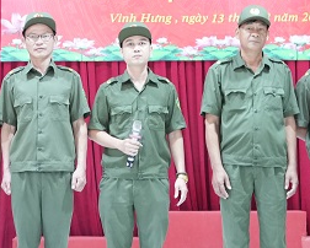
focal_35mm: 160
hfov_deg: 12.0
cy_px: 70
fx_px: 1469
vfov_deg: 9.7
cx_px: 112
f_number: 2.8
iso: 800
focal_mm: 28
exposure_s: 1/40
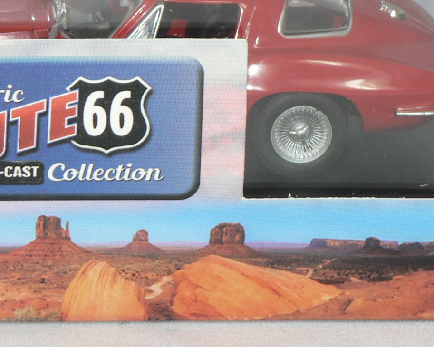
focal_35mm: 312
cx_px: 148
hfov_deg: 6.2
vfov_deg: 5.0
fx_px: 4007
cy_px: 60
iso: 80
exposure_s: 1/60
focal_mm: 19
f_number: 3.2
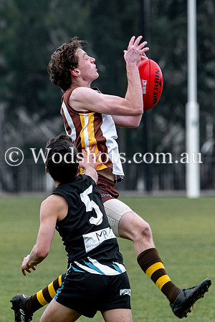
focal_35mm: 649
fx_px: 5810
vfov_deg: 3.2
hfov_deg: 2.1
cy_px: 134
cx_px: 111
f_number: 4
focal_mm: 185
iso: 560
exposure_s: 1/800
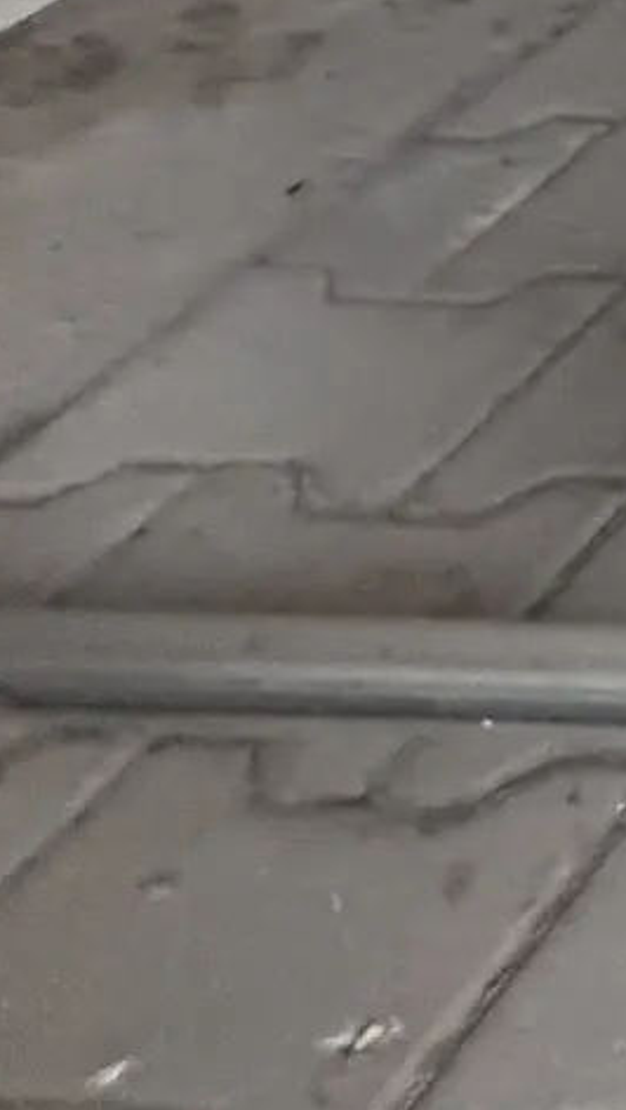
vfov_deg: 32.4
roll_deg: -7.5
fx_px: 1827
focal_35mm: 62
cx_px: 2062
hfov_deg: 10.3
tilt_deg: -34.5
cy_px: 141
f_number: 2.2
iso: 500
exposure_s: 1/60
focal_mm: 2.22
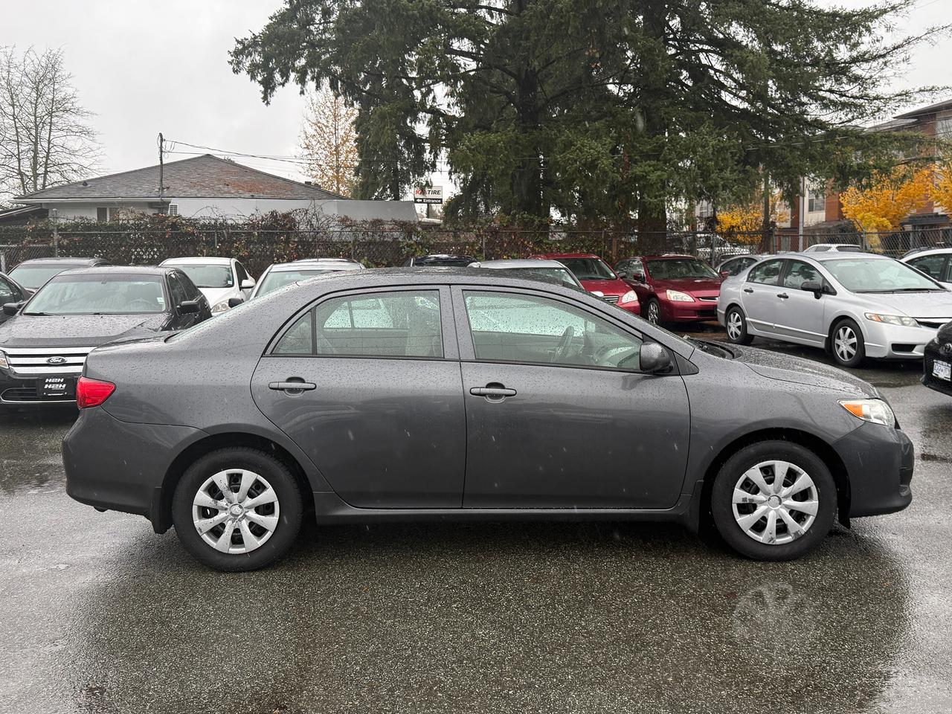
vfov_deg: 56.8
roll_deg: -0.7
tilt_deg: -6.5
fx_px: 660
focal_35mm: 24
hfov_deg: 71.6
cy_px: 357
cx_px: 476
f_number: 1.78
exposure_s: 1/205
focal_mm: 6.76
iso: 125
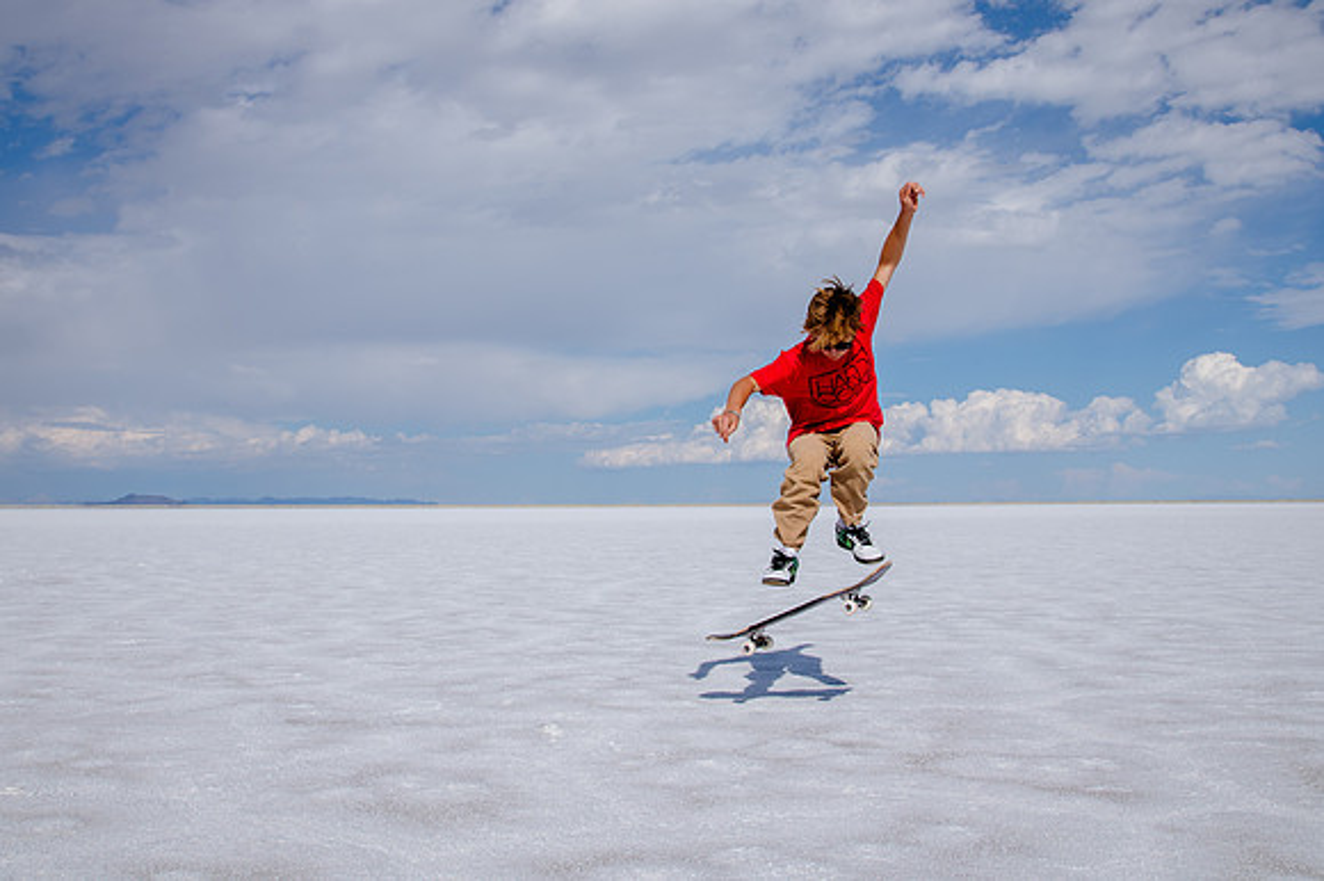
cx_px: 630
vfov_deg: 36.7
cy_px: 357
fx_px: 1323
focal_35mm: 36
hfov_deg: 53.1
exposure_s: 1/1250
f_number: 10
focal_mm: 30
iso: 250
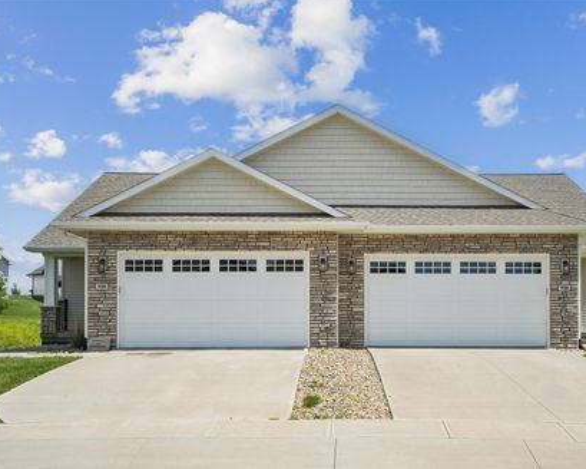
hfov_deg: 46.8
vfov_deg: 38.2
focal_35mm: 39
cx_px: 328
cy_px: 232
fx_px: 676
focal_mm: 34
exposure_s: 1/4000
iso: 800
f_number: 8
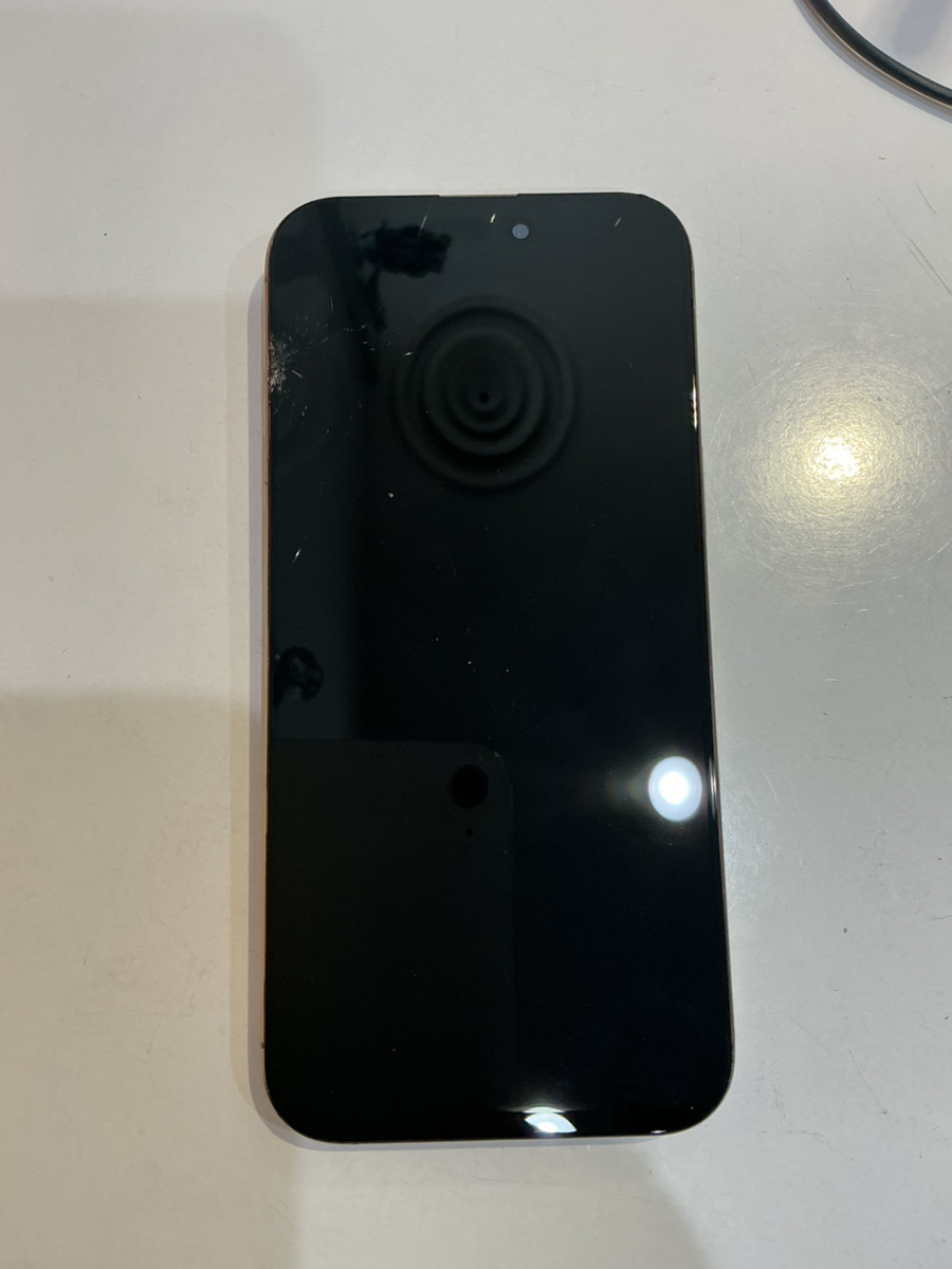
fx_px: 1063
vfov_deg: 61.7
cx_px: 476
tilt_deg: -80.6
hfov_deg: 48.2
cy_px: 634
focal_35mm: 29
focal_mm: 3
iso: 40
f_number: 1.8
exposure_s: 1/60
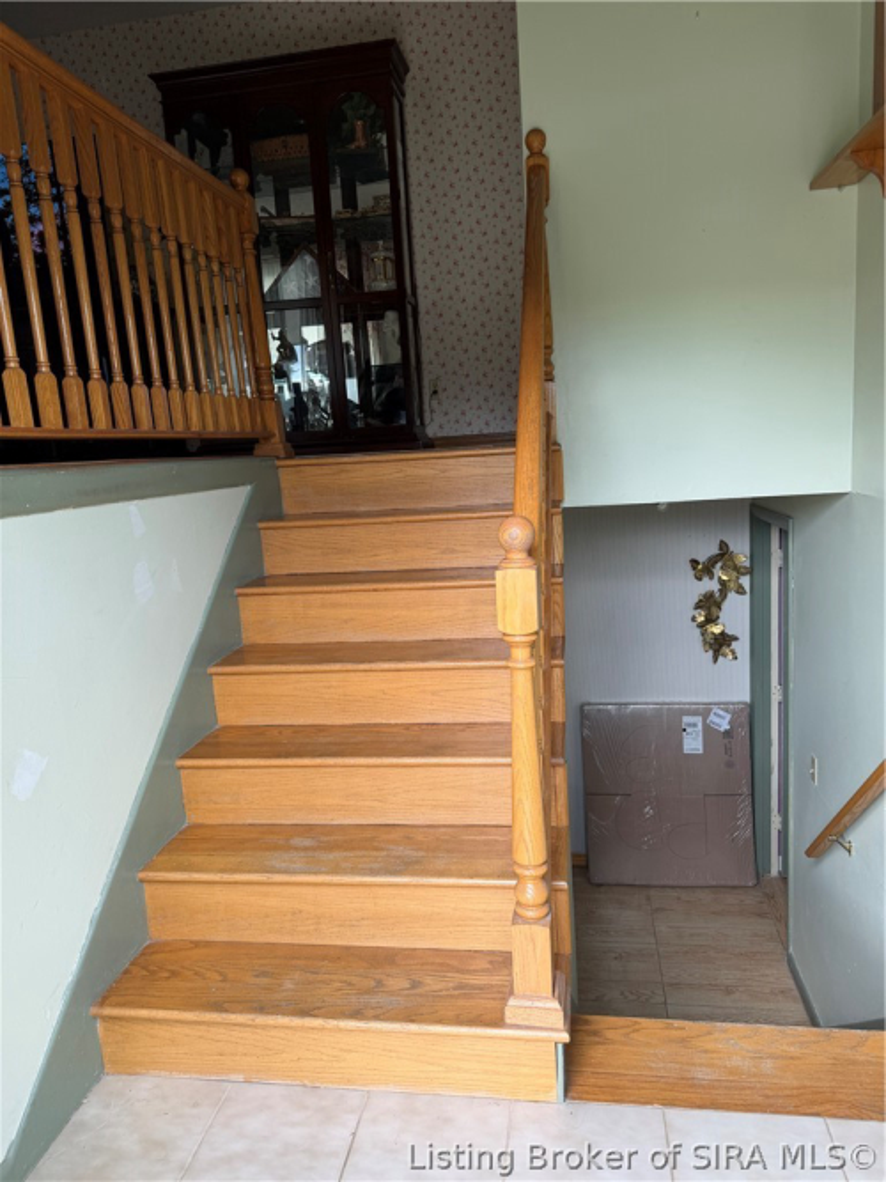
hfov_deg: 56.8
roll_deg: +3.6
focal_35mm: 24
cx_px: 443
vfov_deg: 71.6
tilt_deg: -9.9
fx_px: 819
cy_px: 591
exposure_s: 1/121
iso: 64
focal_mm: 6.76
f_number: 1.78
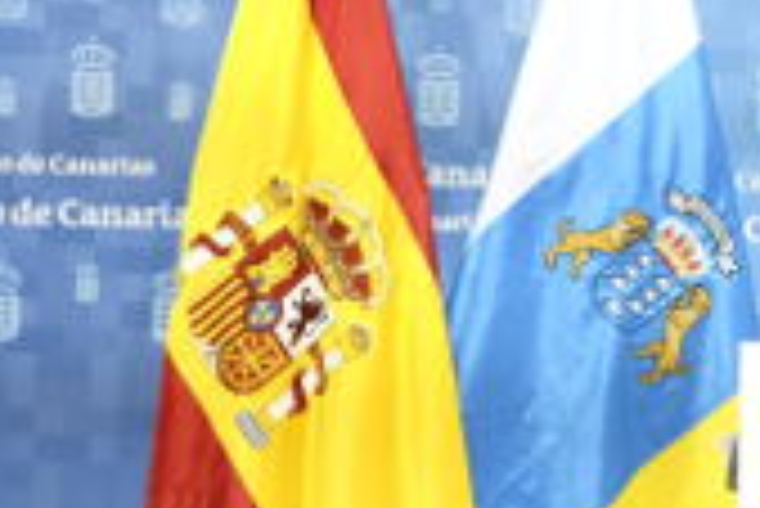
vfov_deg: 7.6
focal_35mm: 181
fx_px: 3824
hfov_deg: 11.1
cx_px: 980
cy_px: 72
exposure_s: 1/80
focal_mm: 34.2
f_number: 2.8
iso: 1250
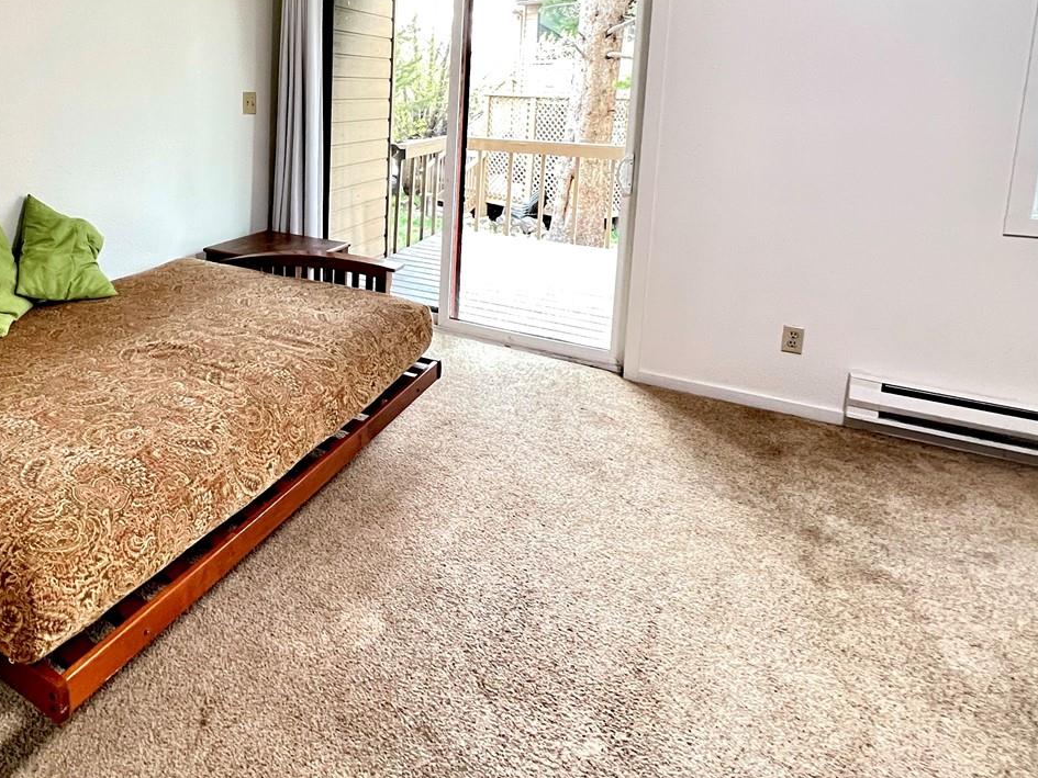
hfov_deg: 72.4
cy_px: 174
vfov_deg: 57.3
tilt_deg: -7.5
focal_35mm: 22
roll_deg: -1.0
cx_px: 291
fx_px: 660
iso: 400
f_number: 1.8
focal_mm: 1.57
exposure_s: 1/60
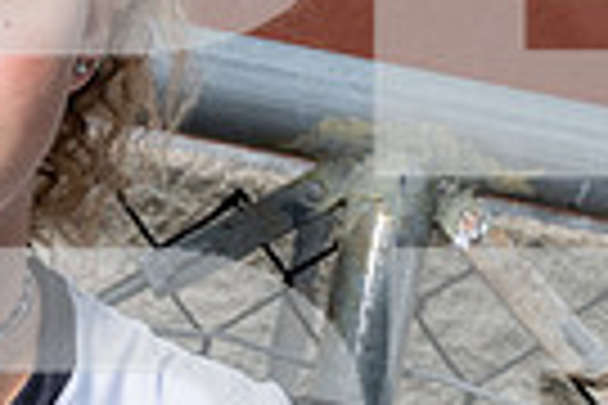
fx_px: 3192
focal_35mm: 189
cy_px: 488
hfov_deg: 10.6
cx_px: -239
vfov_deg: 7.2
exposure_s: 1/125
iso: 100
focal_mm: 44
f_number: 8
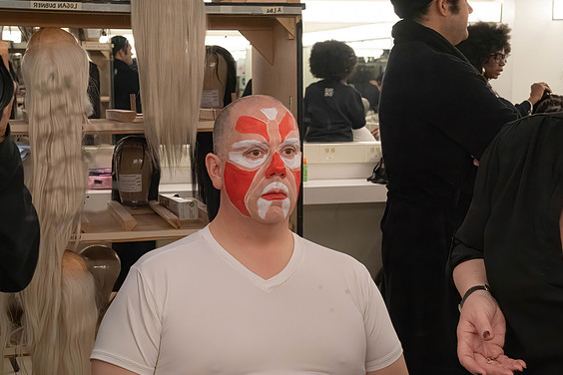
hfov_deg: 28.1
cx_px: 282
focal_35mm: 72
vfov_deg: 18.9
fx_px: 1126
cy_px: 185
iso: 16000
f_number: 11
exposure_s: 1/500
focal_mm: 70
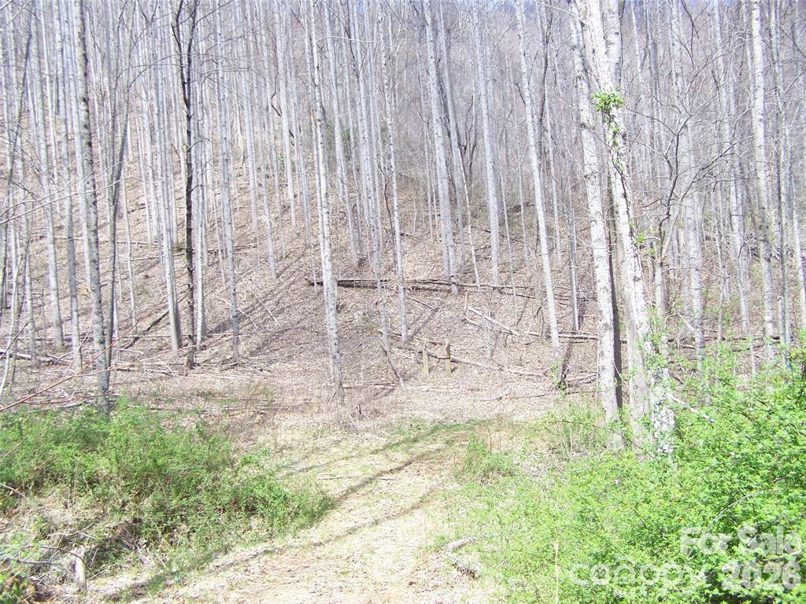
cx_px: 403
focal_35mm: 38
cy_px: 302
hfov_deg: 49.0
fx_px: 885
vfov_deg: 37.7
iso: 64
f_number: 2.8
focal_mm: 6.3
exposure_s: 1/200
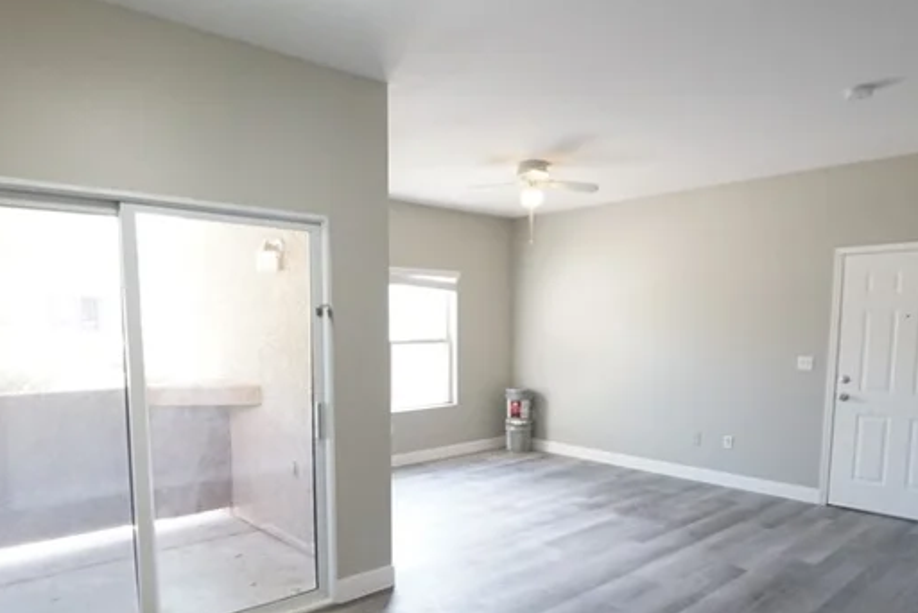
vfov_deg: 52.4
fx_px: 612
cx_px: 441
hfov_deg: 73.7
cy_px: 397
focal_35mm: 24
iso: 4000
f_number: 7.1
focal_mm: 12
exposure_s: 1/125
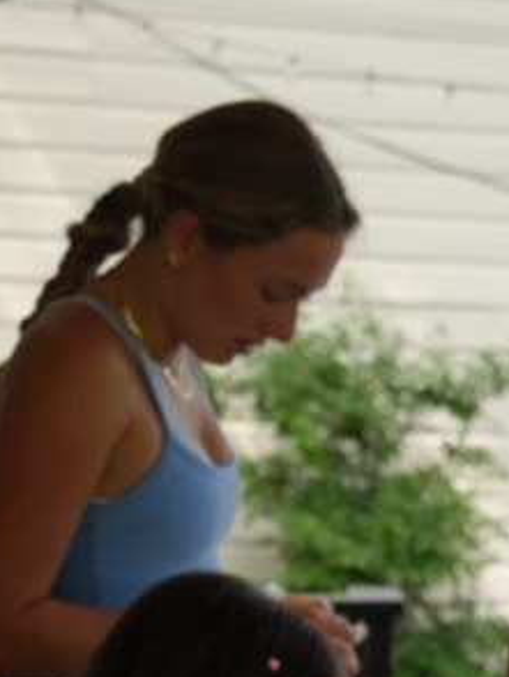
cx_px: 1036
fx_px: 2780
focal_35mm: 142
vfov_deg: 13.1
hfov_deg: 9.7
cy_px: 1010
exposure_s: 1/160
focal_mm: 31
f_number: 4
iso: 400
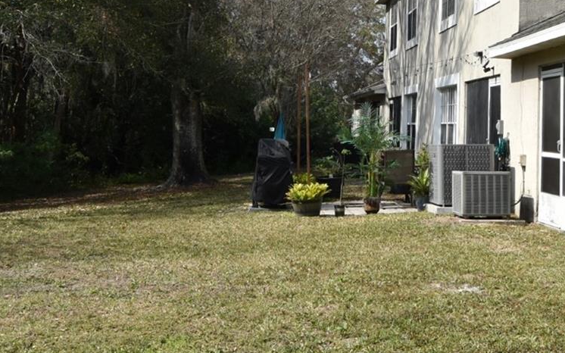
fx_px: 908
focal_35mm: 59
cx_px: 350
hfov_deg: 34.4
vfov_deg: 21.6
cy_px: 43
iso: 200
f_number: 10
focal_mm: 18
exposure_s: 1/400
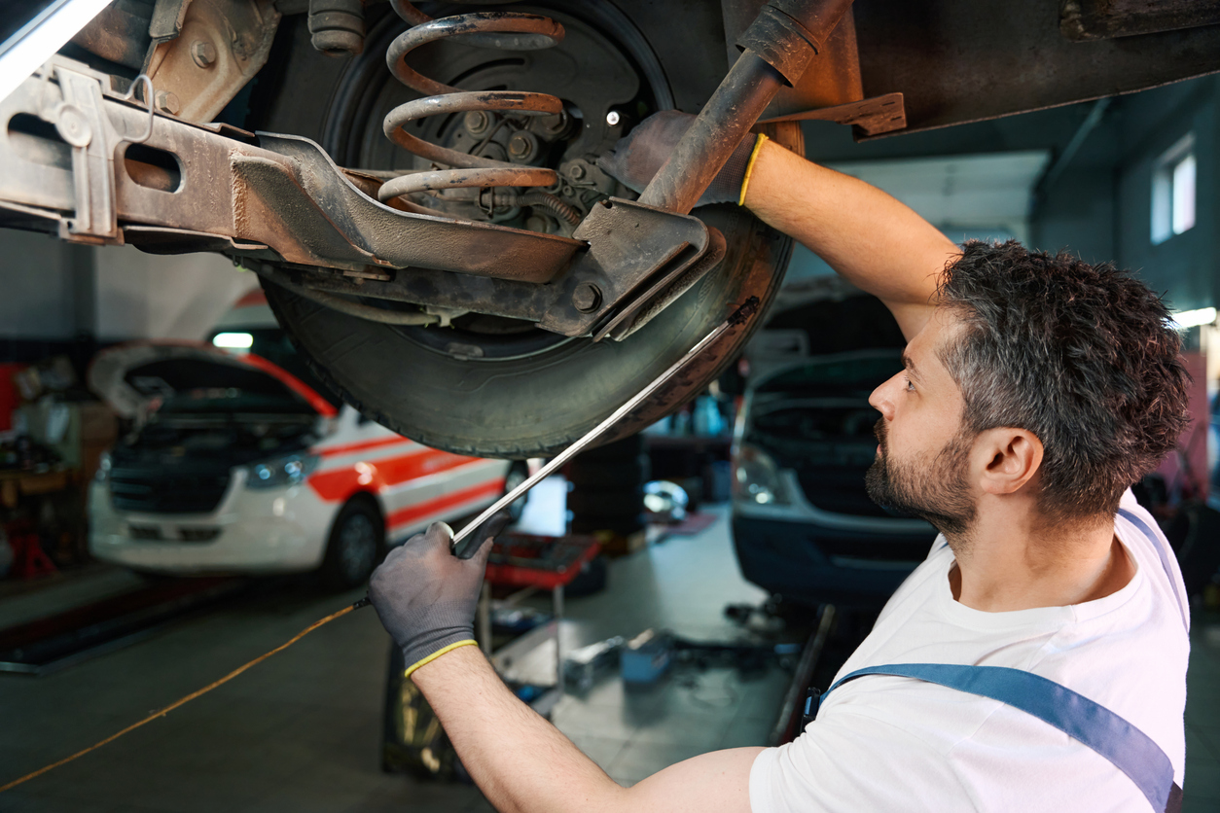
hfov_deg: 62.8
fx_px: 1000
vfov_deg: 44.3
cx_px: 610
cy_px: 406
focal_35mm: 30
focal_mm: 29.5
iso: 640
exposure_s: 1/250
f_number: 2.8
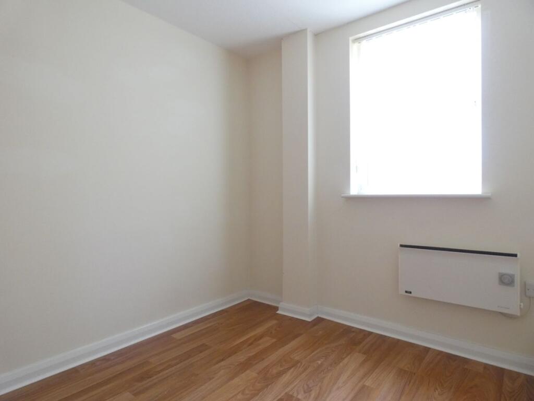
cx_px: 267
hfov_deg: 81.7
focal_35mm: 20
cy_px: 200
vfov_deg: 66.0
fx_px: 309
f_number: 2.8
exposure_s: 1/60
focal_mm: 3.6
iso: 400
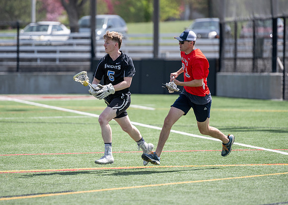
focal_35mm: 238
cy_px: 113
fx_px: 1950
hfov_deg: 8.4
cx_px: 136
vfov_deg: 6.0
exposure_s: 1/2000
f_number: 2.8
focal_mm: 200
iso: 100
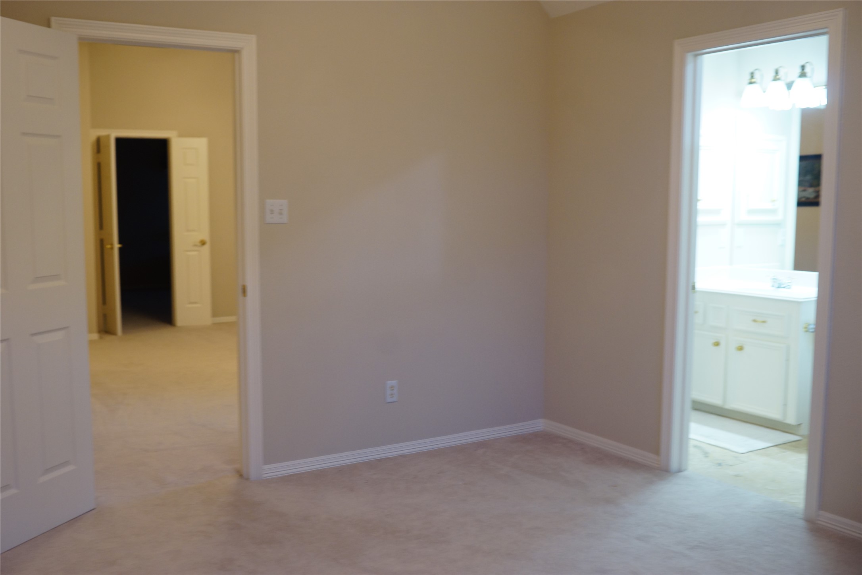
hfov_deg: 54.4
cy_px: 288
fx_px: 838
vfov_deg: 37.9
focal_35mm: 35
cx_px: 431
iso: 800
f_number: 4
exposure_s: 1/60
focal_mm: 35
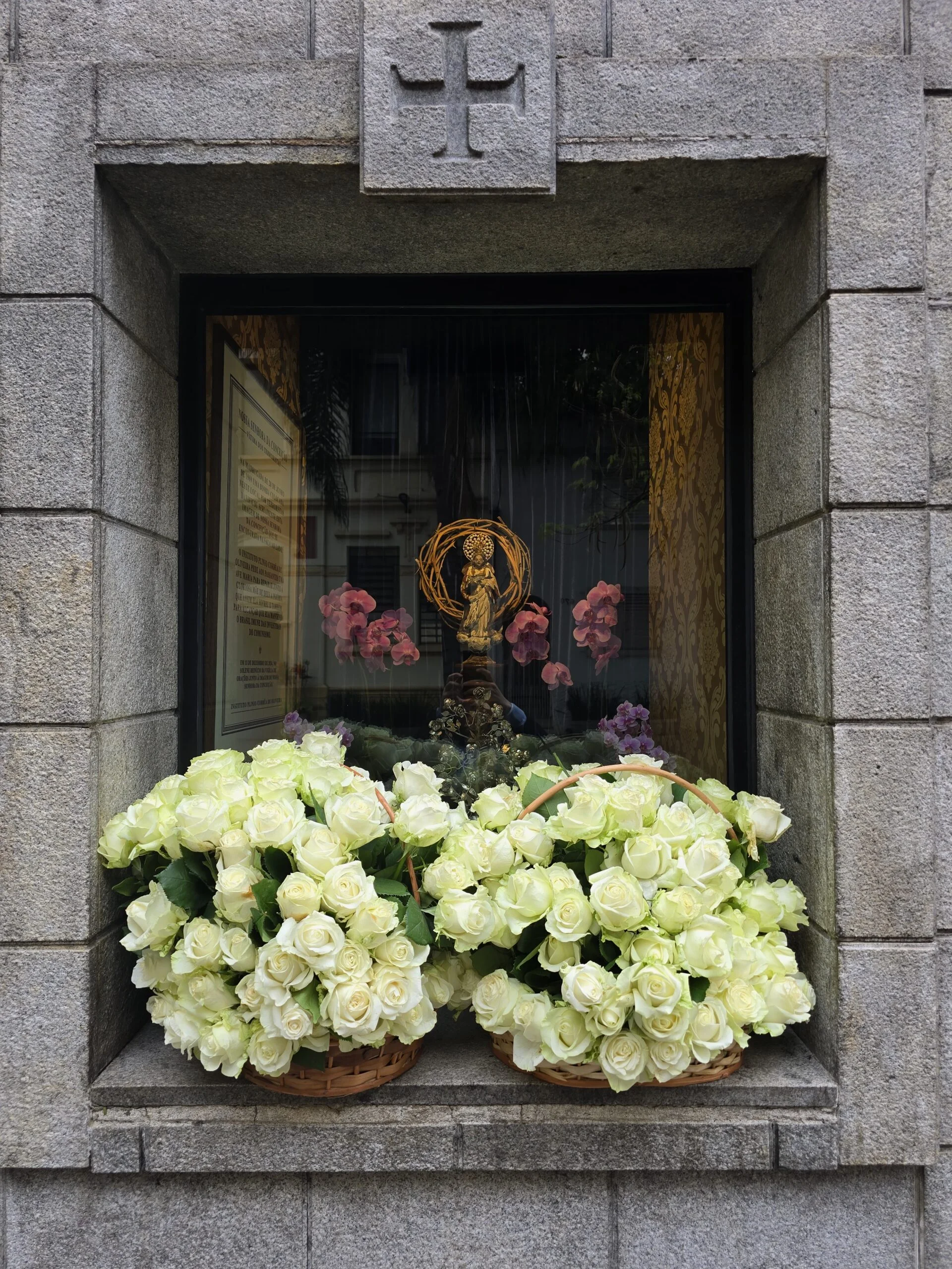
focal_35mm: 23
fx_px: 843
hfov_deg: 58.9
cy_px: 634
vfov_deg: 73.9
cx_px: 476
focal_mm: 6.3
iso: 32
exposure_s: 1/120
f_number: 1.7
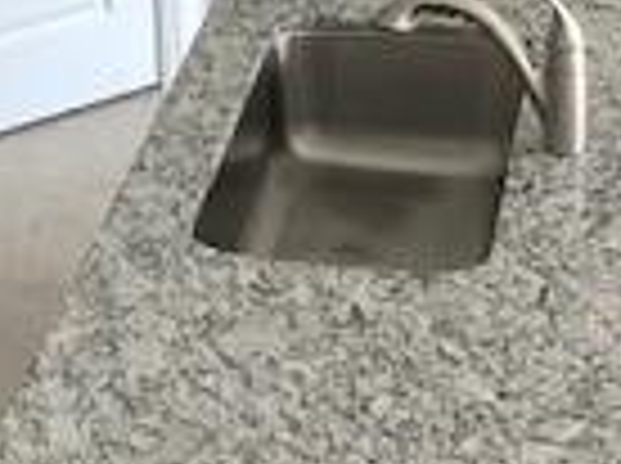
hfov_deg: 15.0
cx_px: 58
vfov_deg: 11.2
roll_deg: +4.1
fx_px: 2328
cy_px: -81
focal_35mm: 130
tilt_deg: -22.2
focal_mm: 3.99
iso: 32
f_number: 1.8
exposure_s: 1/30
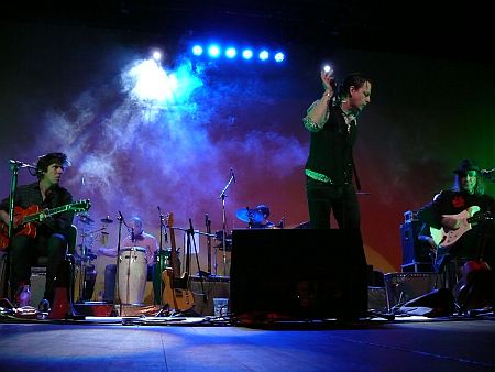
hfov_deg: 52.6
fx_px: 501
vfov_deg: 40.7
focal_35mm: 35
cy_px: 186
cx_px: 248
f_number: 2.8
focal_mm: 7.4
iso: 400
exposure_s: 1/30
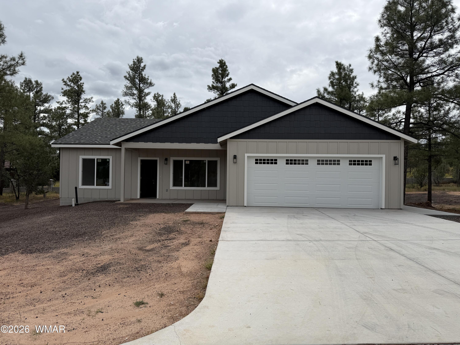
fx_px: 319
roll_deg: -0.3
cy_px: 172
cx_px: 230
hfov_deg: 71.6
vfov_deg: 56.8
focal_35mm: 24
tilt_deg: +1.3
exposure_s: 1/7353
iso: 80
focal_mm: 6.76
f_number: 1.78
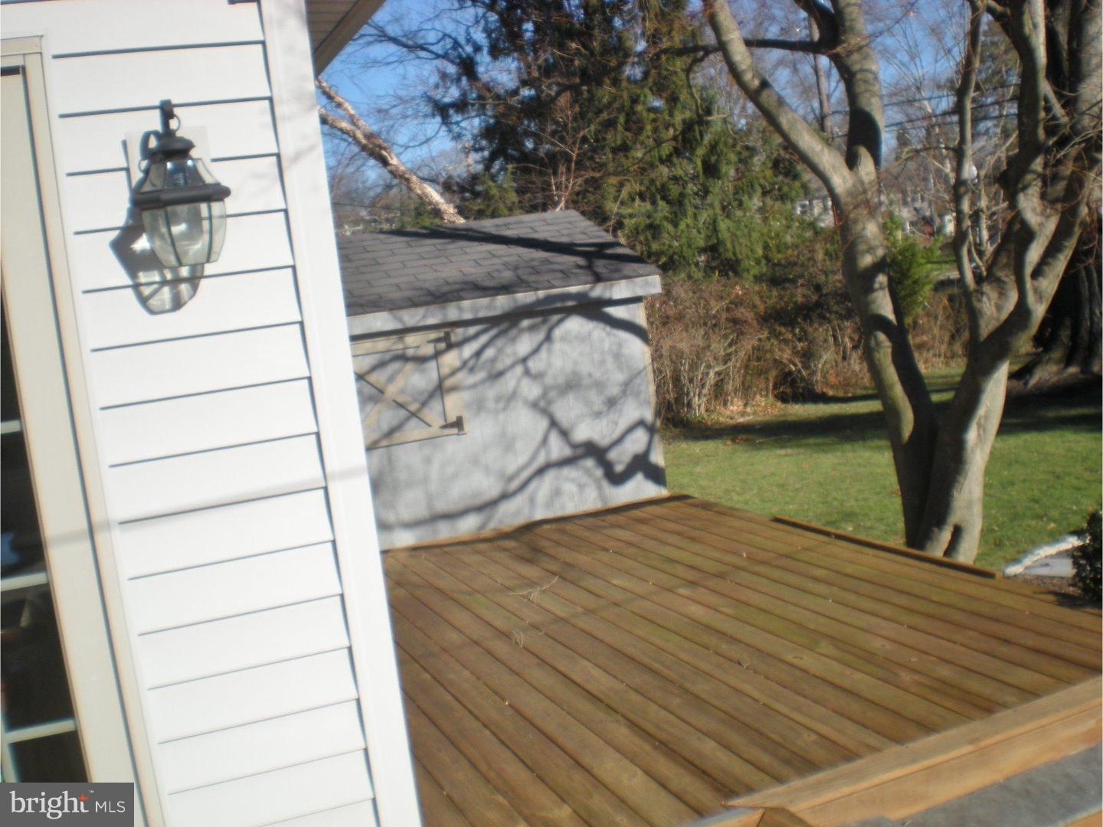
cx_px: 552
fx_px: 1211
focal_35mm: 38
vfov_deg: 37.7
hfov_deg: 49.0
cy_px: 414
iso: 64
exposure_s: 1/506
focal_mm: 6.3
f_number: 4.6
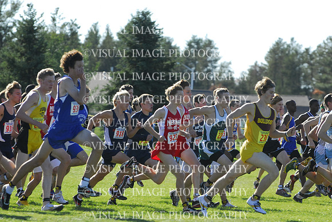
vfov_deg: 4.6
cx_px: 166
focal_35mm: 300
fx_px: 2769
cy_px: 111
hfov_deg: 6.9
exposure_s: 1/800
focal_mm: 200
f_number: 5
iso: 400
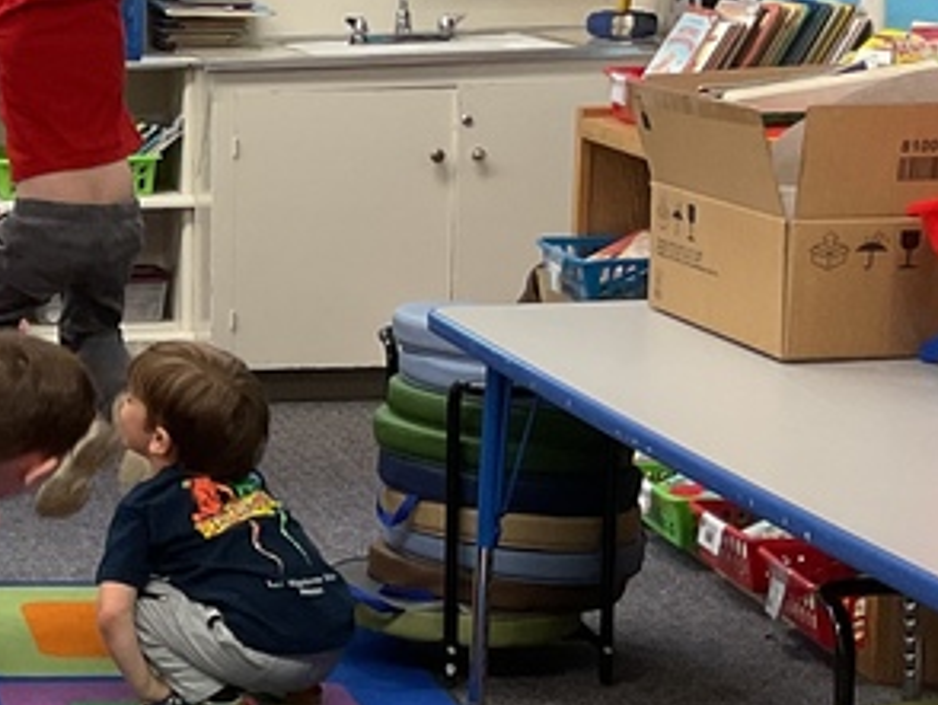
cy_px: 335
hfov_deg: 17.5
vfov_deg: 14.7
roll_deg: +2.4
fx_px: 2739
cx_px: -472
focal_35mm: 101
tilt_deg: -10.2
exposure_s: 1/60
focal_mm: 3
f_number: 1.8
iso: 50
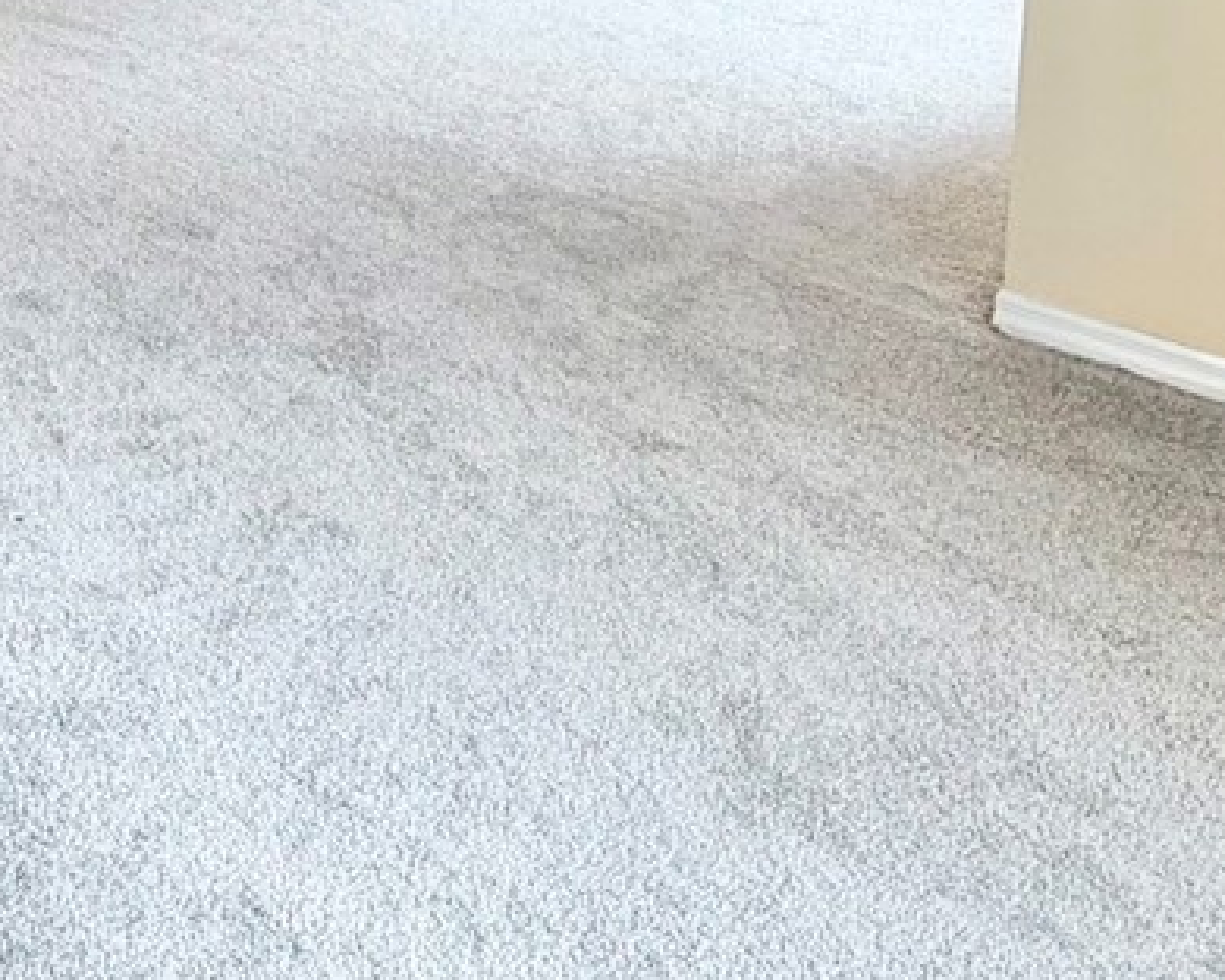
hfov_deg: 30.8
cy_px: -421
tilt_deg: -7.5
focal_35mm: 56
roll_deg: -0.1
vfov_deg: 22.9
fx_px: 2030
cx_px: -35
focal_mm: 2.22
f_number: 2.2
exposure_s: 1/120
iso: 125
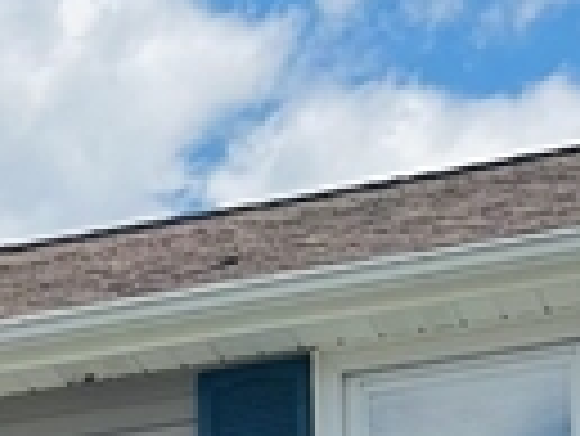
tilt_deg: +3.0
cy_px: 1348
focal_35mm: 206
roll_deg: +0.2
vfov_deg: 6.5
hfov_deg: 8.7
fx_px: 3455
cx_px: -809
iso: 50
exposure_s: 1/3831
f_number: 1.5
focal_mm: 5.7
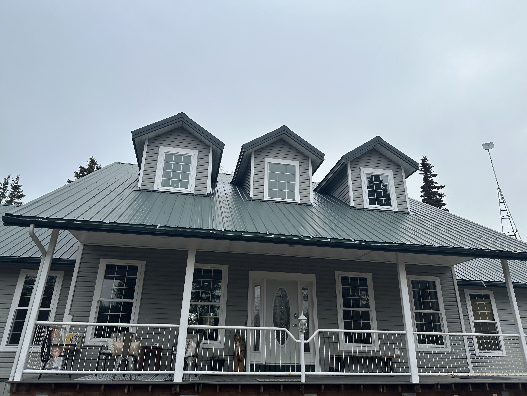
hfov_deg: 71.6
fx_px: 365
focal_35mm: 24
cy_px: 198
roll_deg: -1.4
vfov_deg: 56.8
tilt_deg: +23.5
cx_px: 264
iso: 80
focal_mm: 6.86
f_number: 1.78
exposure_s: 1/2155
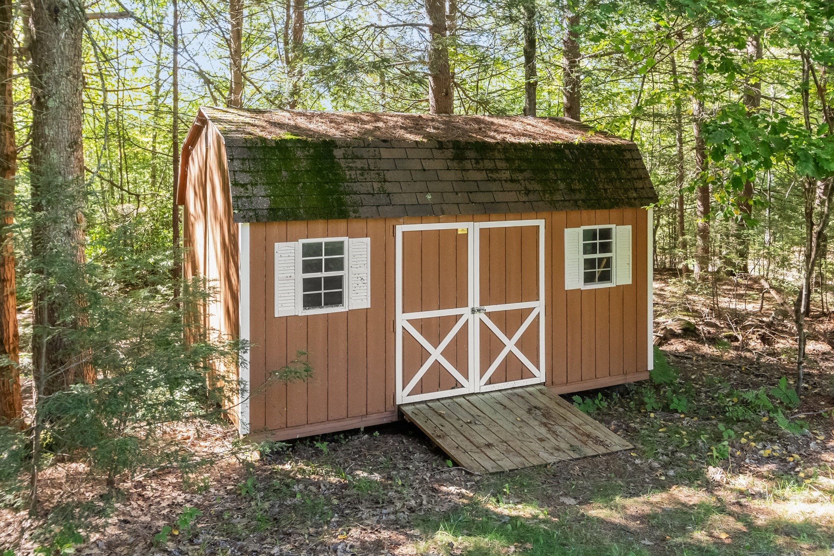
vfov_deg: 43.6
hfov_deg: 61.9
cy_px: 278
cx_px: 417
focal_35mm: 30
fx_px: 695
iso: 2000
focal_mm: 20
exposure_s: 1/125
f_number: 8
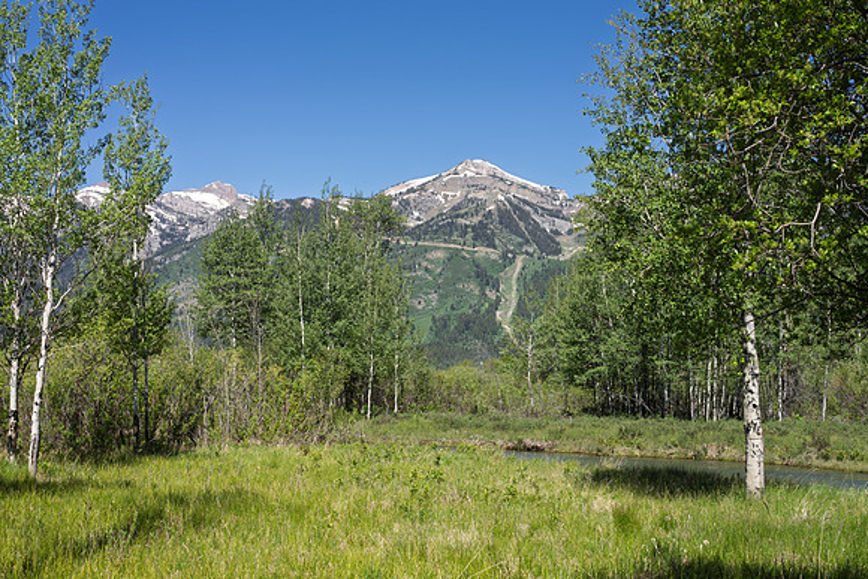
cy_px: 290
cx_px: 434
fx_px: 989
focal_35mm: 41
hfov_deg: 47.4
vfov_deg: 32.6
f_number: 22
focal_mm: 41
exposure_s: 1/30
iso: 100
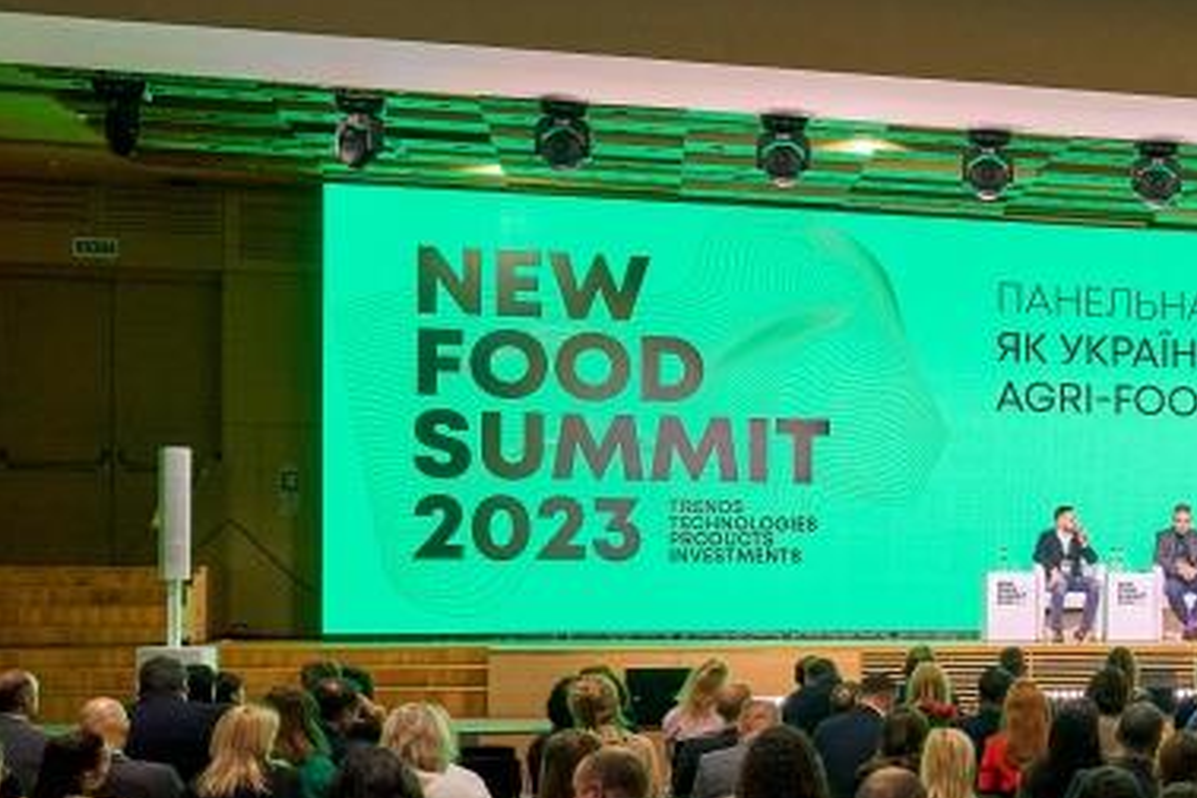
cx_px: 1362
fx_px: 2161
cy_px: 562
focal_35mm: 65
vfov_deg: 20.8
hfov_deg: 27.9
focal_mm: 24
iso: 800
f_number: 4
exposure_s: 1/100
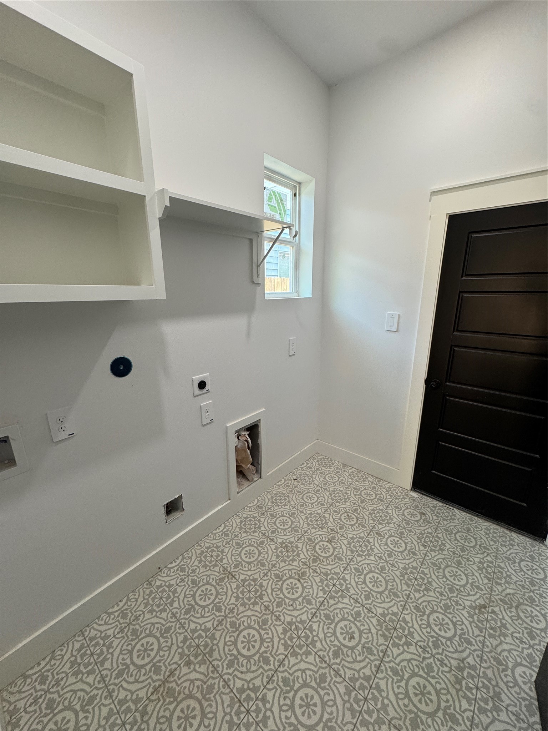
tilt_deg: -13.9
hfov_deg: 85.7
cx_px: 274
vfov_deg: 102.1
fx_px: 296
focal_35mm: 14
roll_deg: -0.2
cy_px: 366
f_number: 2.2
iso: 200
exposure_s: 1/120
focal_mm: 2.22
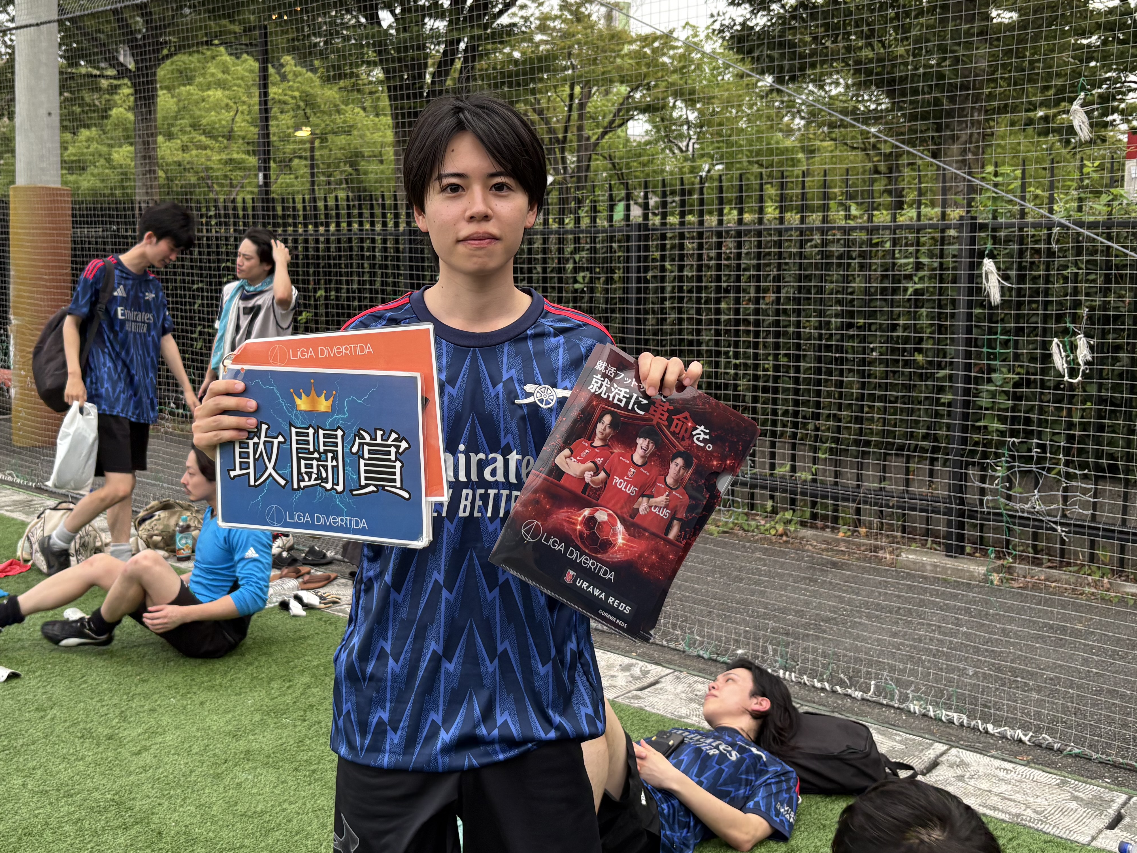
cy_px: 359
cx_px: 426
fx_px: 1215
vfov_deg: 38.6
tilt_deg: -4.8
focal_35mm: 37
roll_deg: +0.0
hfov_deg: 49.6
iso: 125
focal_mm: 5.96
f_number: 1.6
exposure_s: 1/69
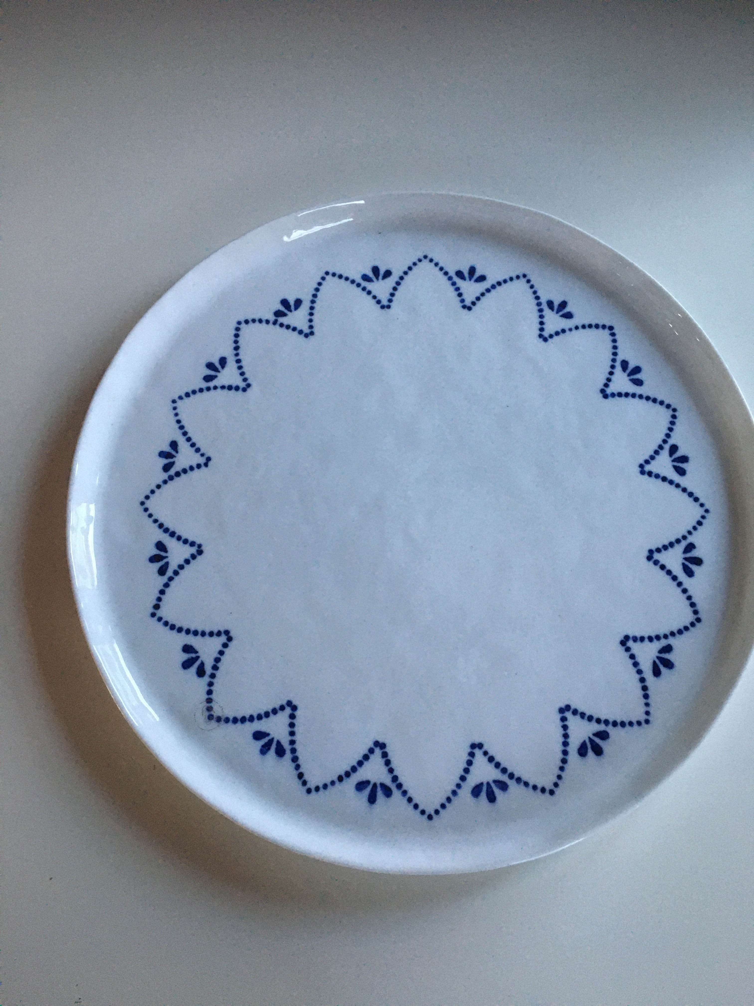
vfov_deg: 61.7
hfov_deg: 48.2
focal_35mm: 29
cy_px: 503
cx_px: 377
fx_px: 842
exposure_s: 1/20
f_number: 2.2
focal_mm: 4.15
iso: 200
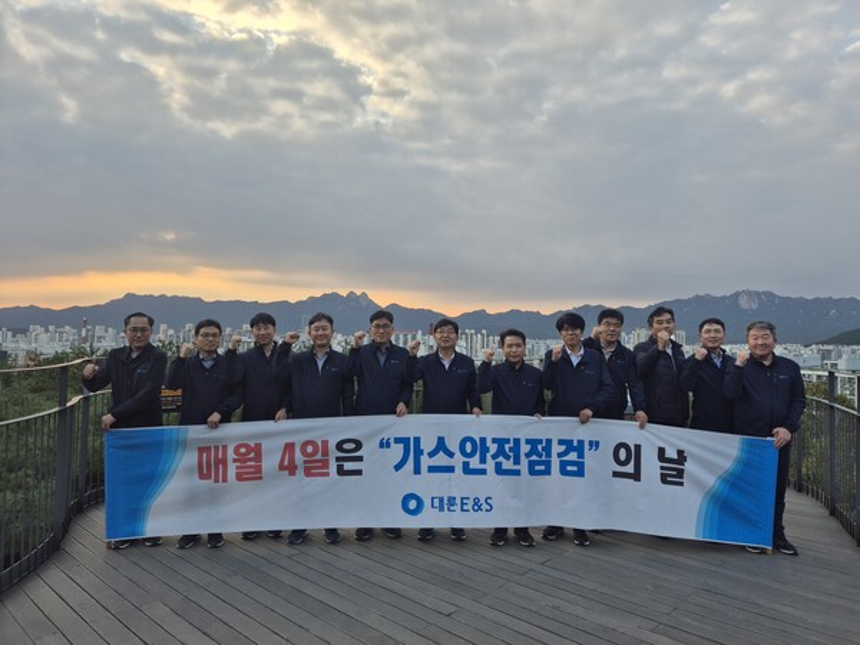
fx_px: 571
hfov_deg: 73.9
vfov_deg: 58.9
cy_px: 322
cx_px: 430
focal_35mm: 23
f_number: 1.8
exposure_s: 1/380
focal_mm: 5.4
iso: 25
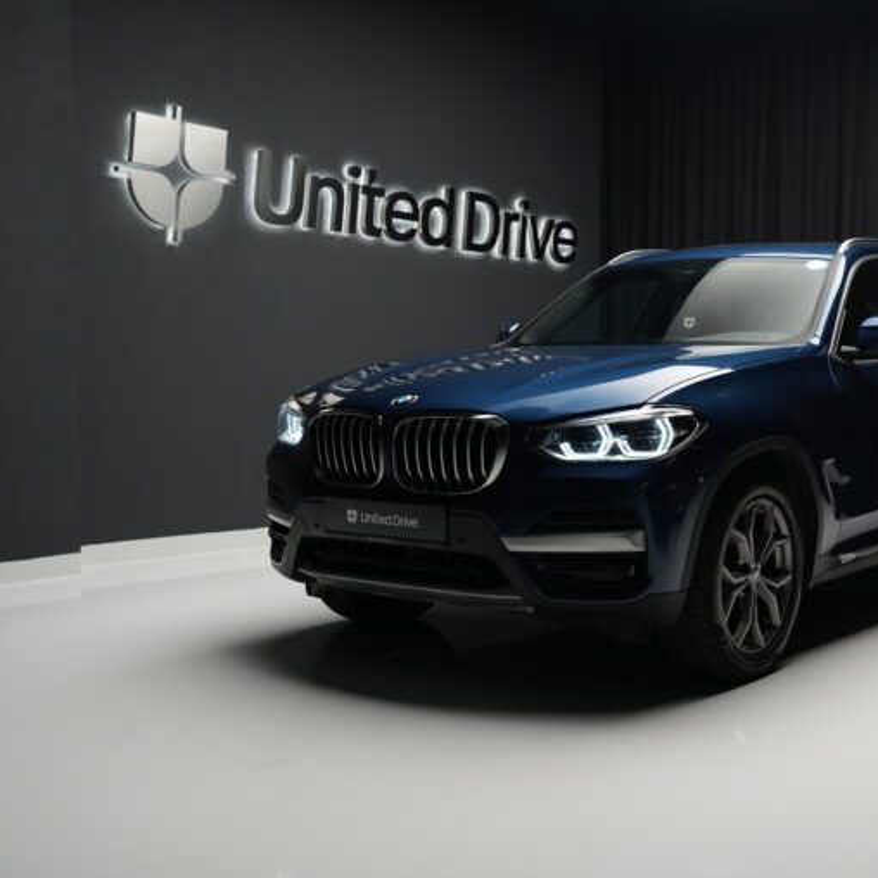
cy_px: 441
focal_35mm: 45
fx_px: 1291
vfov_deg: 37.6
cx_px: 620
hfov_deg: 36.9
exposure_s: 1/40
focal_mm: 35
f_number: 4
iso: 1000
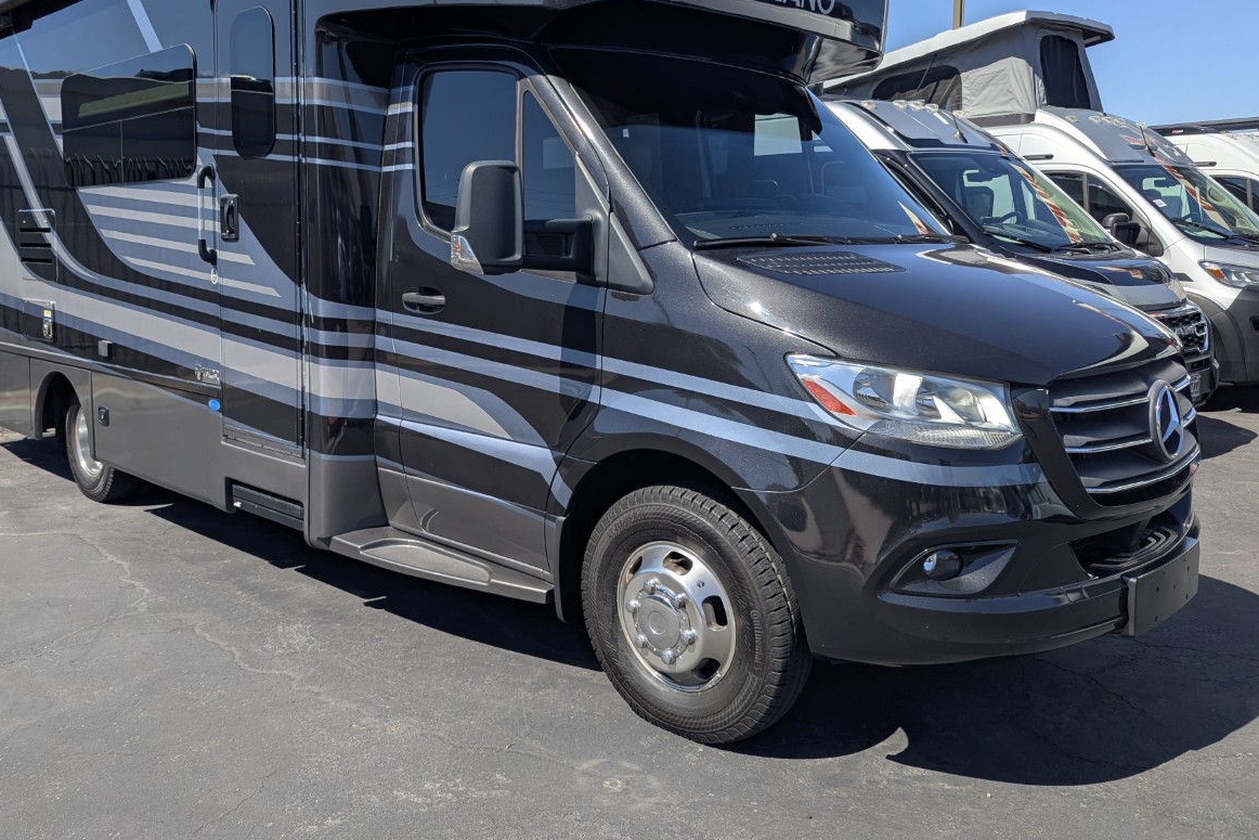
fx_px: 1049
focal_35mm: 30
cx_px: 515
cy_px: 316
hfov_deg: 61.5
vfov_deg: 43.3
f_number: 1.85
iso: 46
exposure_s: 1/2463
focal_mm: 6.81
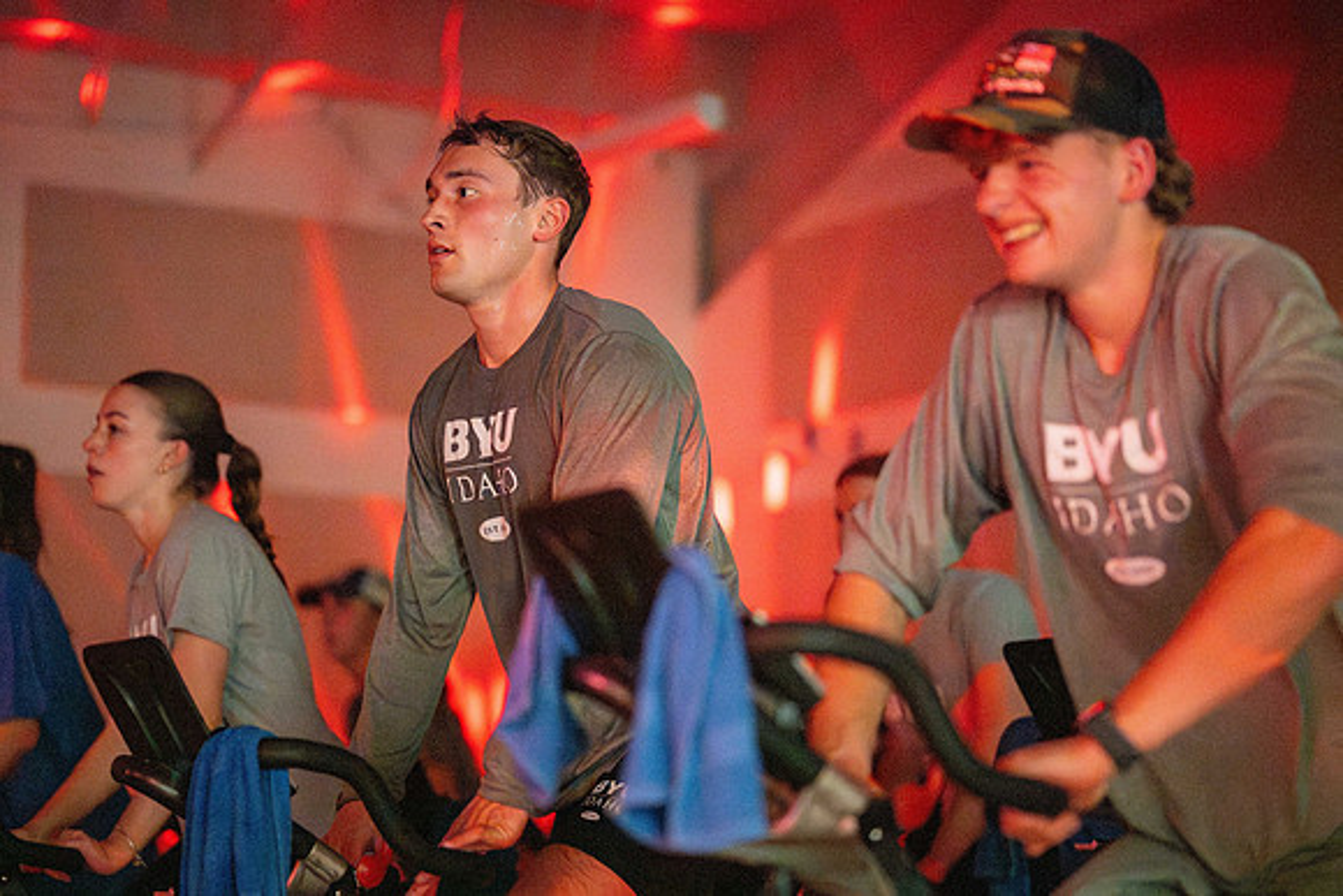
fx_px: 3172
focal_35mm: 85
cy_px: 448
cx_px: 672
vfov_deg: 16.1
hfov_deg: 23.9
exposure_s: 1/250
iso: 8000
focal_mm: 85
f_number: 1.8
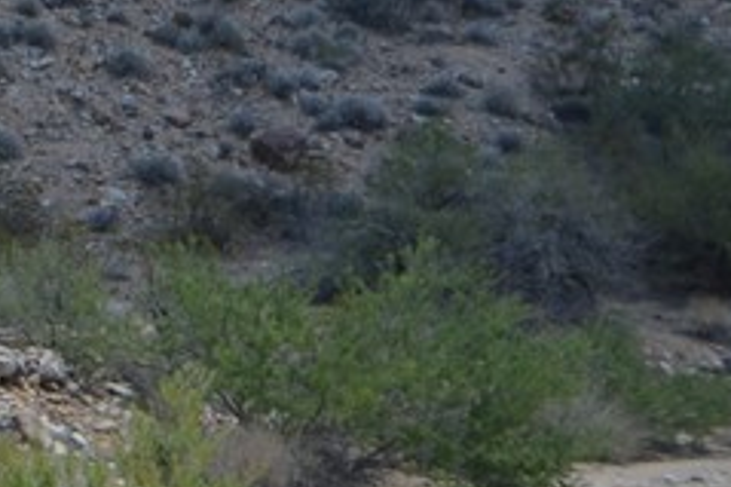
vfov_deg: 3.7
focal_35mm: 374
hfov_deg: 5.4
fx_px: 7594
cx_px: -471
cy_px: 518
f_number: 6.3
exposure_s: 1/1600
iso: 400
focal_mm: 55
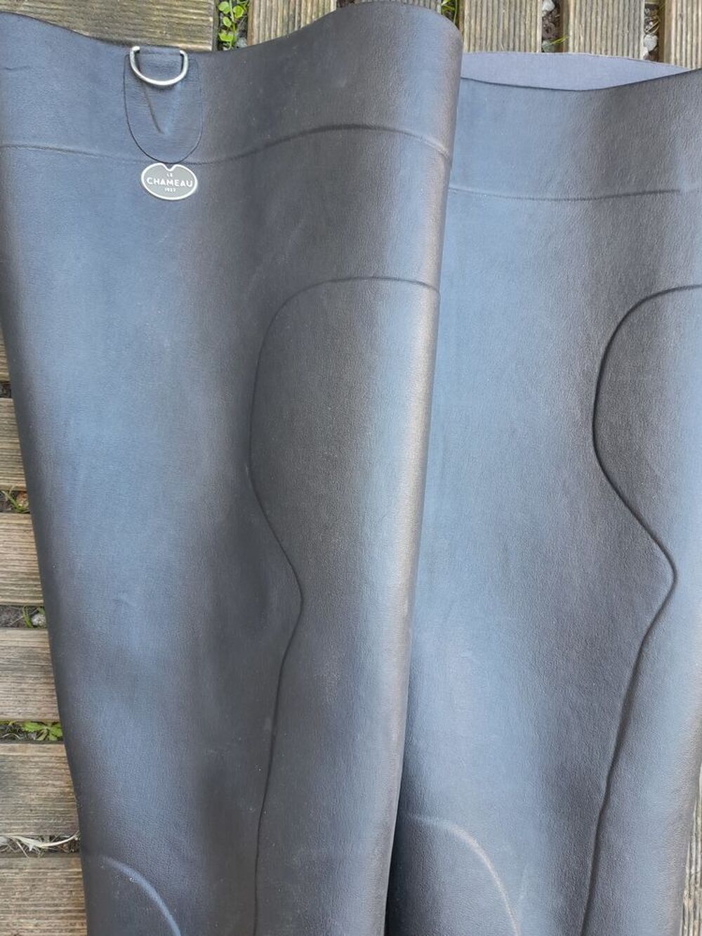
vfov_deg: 69.4
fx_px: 676
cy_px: 468
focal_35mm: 25
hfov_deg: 54.9
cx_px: 351
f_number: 2
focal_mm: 4.6
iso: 160
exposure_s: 1/60
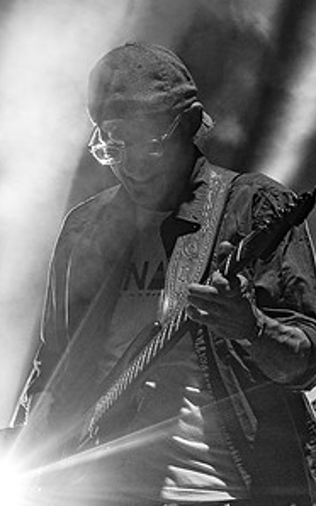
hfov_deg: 5.9
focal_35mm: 222
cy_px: 318
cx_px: -8
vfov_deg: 9.4
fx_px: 3062
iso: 1250
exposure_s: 1/200
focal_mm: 75
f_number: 4.5
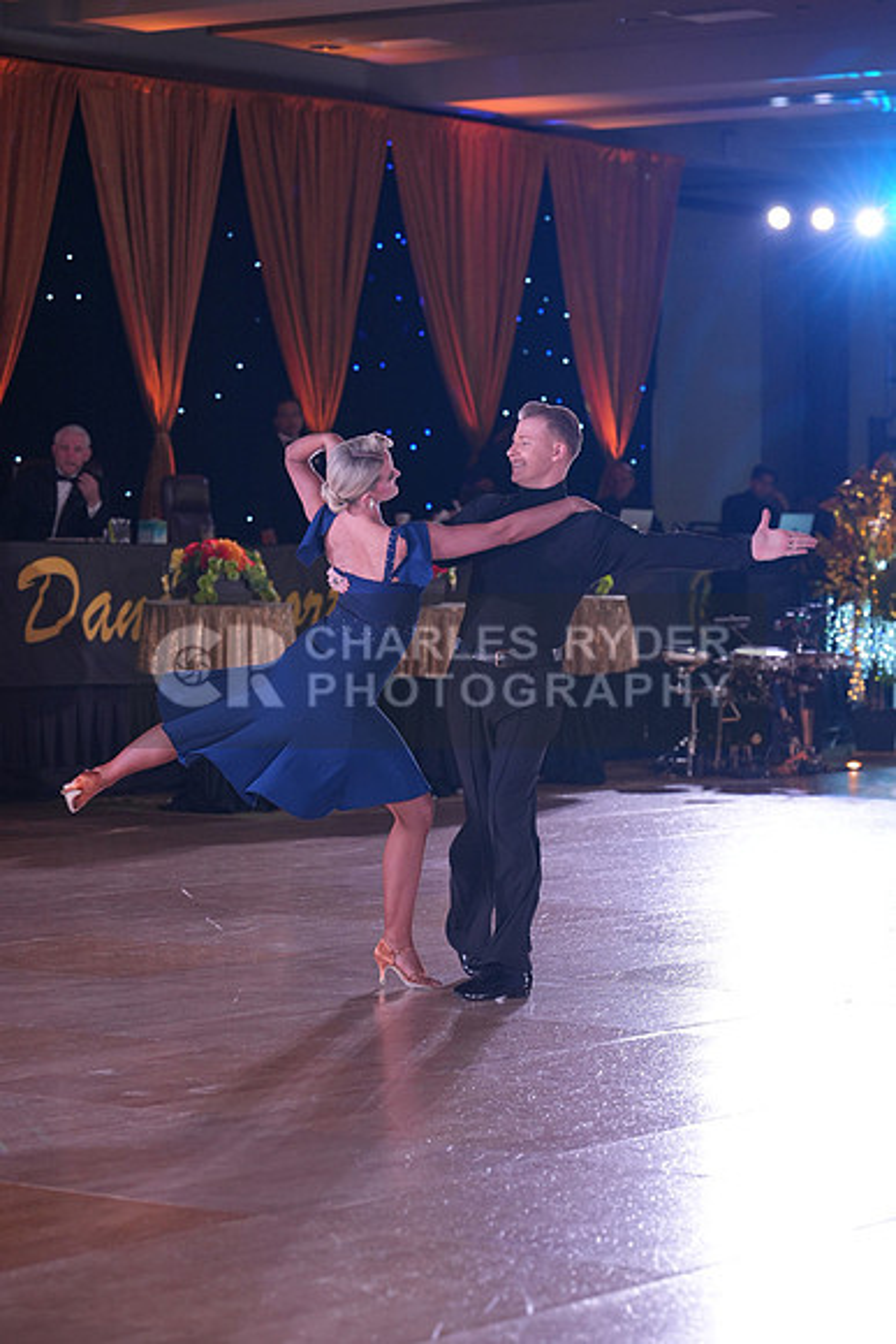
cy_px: 672
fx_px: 3731
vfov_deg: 20.4
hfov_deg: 13.7
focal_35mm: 100
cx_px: 448
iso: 1000
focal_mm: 100
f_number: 4
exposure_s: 1/400
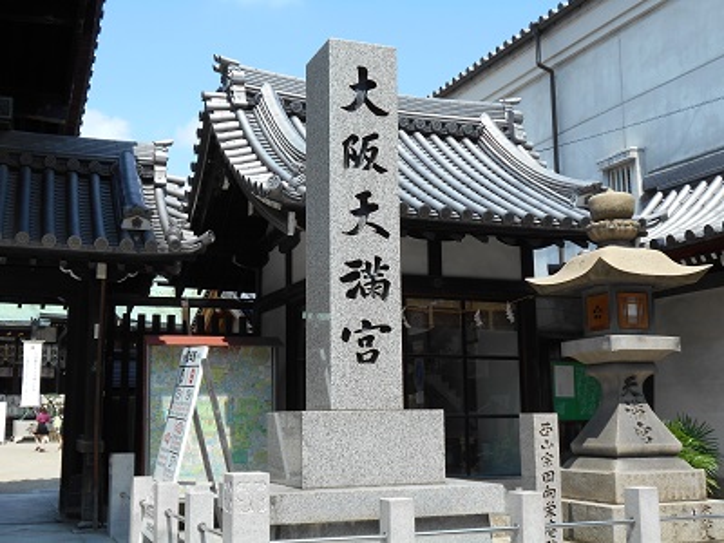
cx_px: 362
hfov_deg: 43.9
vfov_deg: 33.6
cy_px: 272
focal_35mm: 43
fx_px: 899
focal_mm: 7.7
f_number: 4.2
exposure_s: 1/500
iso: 80
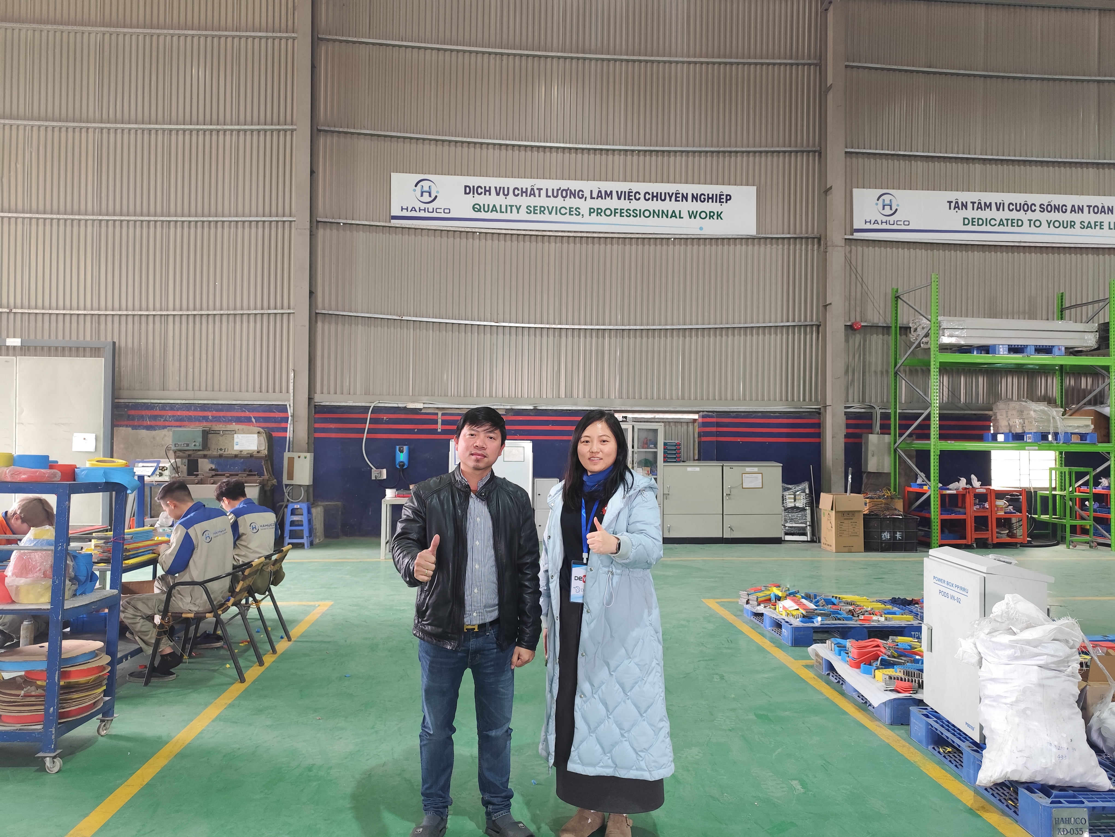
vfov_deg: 58.9
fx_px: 741
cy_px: 418
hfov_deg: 73.9
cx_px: 558
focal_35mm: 23
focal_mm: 6.14
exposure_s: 1/50
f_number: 1.65
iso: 1000
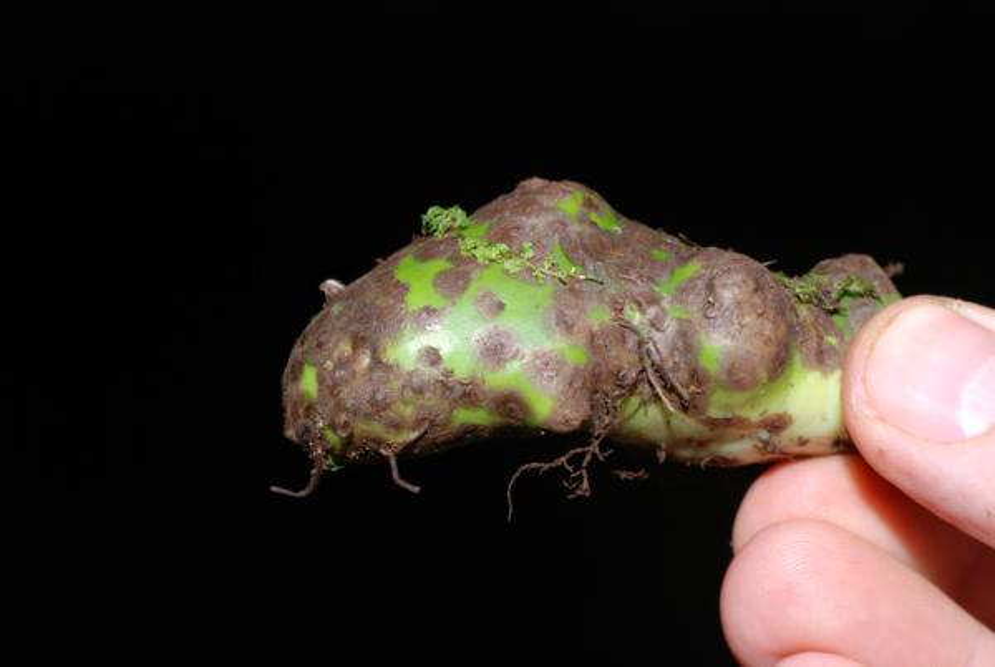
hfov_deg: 19.4
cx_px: 498
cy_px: 334
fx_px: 2906
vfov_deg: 13.1
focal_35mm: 105
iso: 200
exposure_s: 1/60
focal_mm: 70
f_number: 14
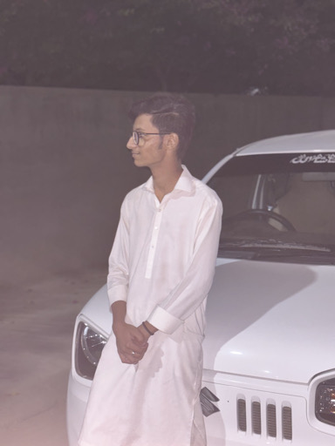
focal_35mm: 52
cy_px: 223
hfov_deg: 28.0
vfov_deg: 36.8
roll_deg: +2.1
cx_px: 168
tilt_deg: -8.4
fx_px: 671
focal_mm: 5.96
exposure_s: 1/13
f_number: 1.6
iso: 160
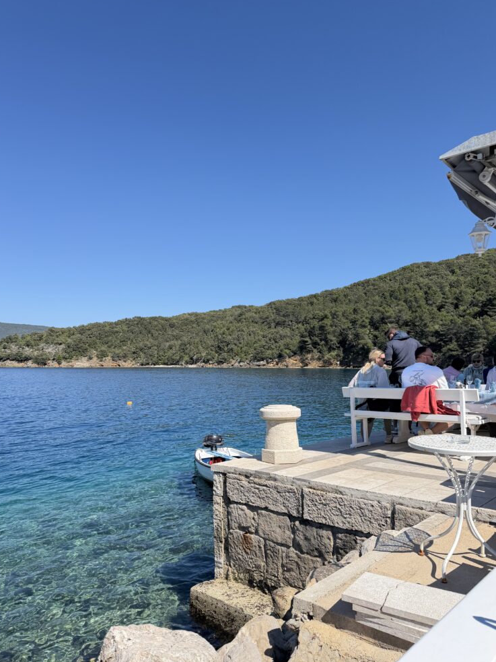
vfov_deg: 69.4
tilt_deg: +2.4
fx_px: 478
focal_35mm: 25
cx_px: 248
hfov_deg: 54.9
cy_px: 341
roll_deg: -2.3
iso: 80
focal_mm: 6.76
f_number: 1.78
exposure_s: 1/6173
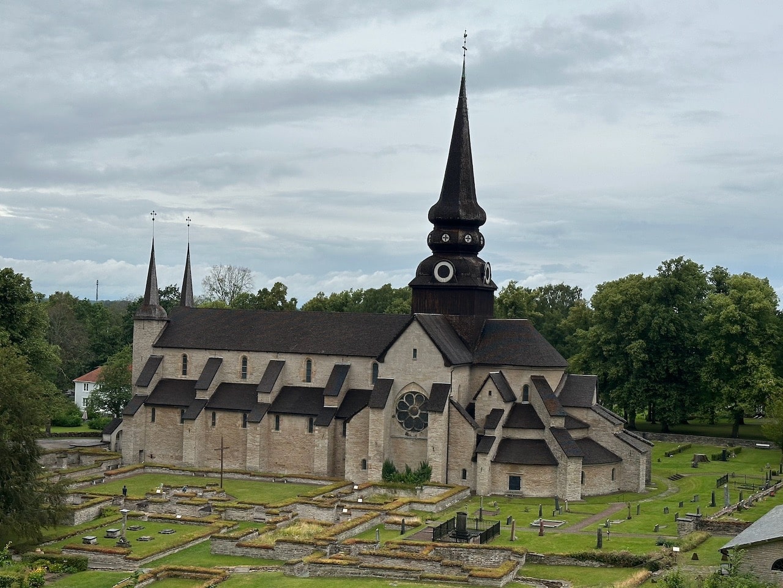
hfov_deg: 39.7
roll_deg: -1.4
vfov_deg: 30.3
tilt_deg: +0.3
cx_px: 392
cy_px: 294
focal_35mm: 48
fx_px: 1086
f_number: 1.78
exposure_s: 1/3367
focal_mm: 6.86
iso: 64
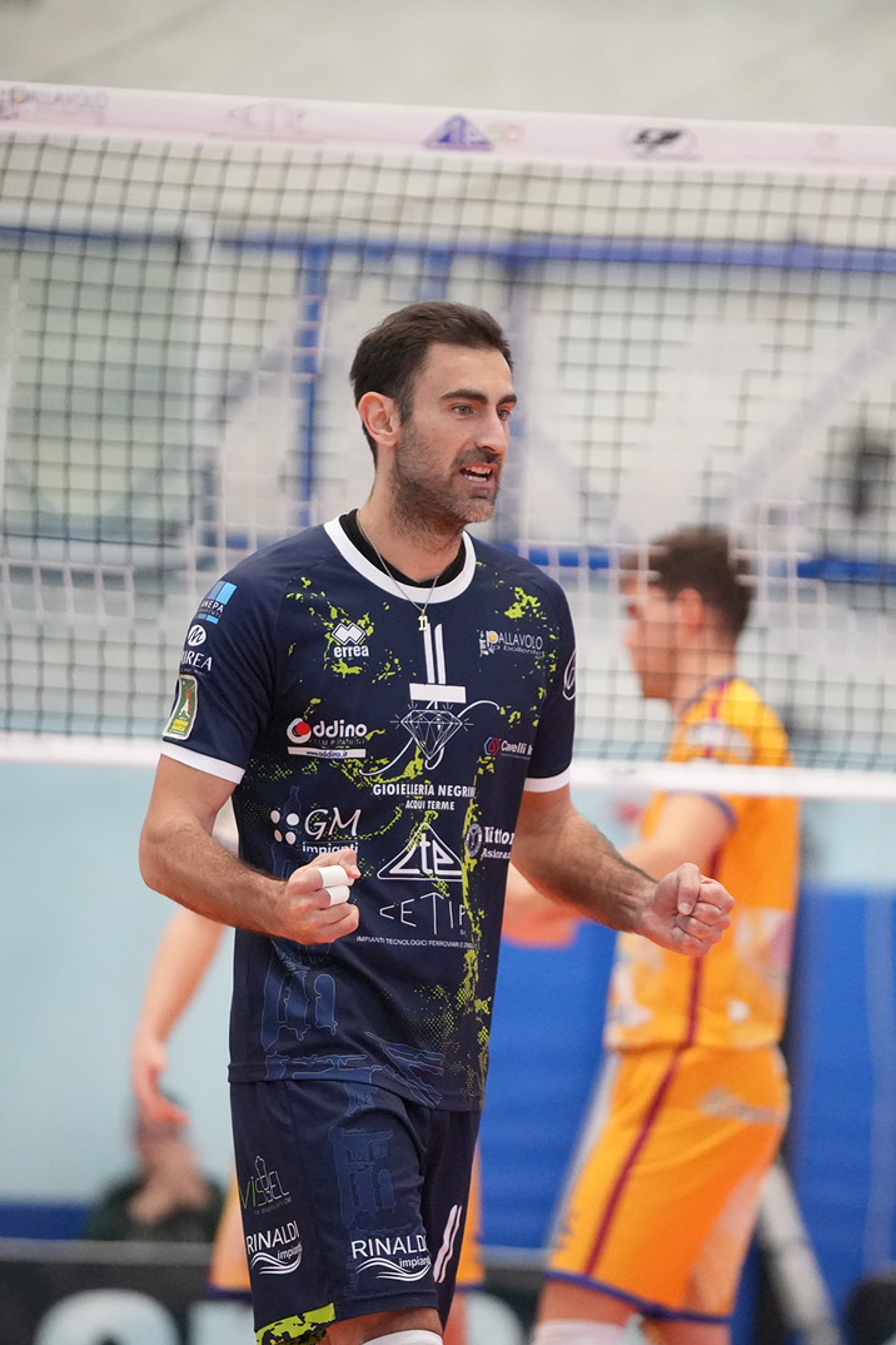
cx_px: 526
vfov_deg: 7.5
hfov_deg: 5.0
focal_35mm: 274
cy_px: 672
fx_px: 10229
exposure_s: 1/2500
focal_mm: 182
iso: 10000
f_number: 2.8
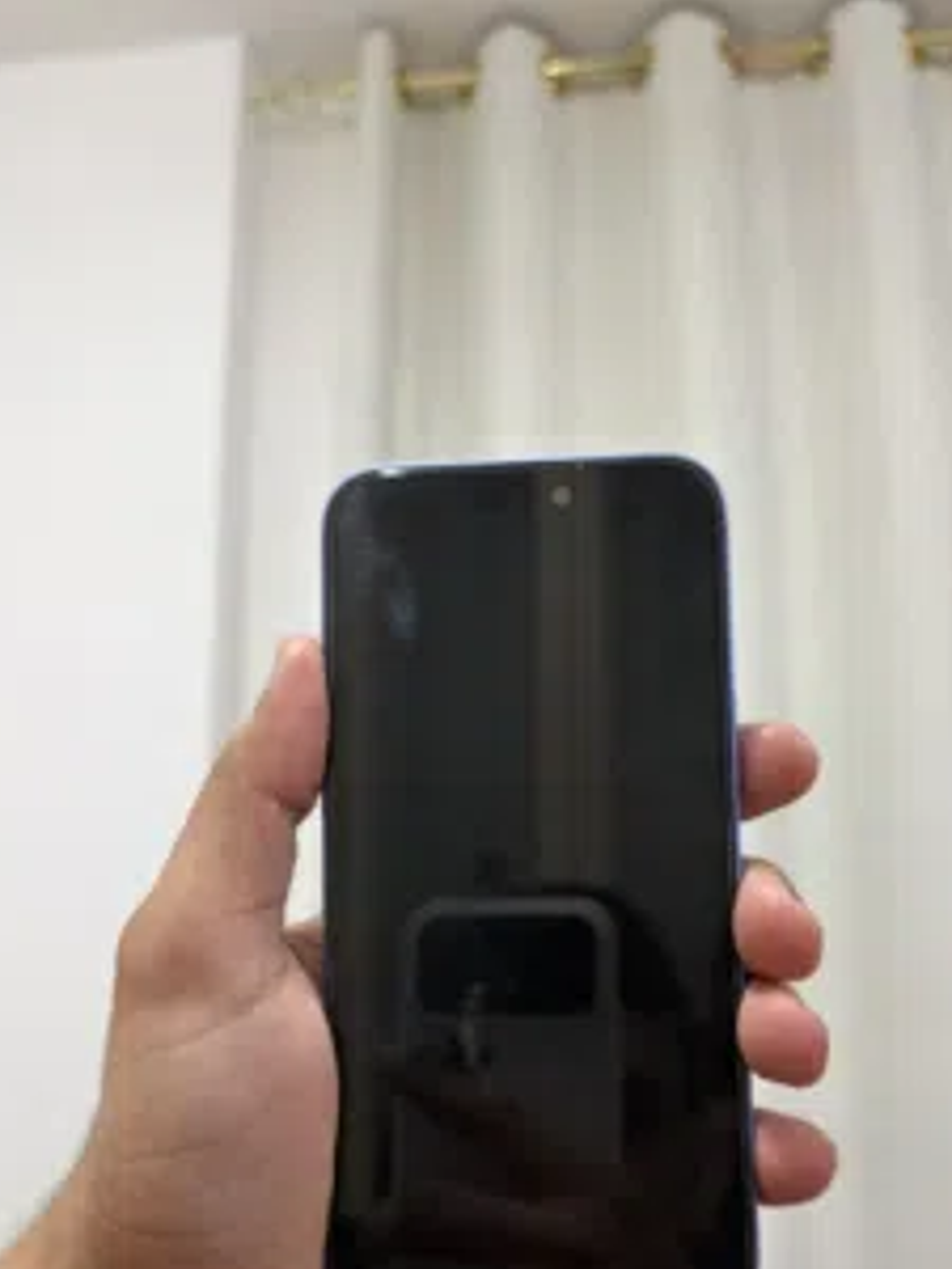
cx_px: 516
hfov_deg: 44.1
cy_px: 842
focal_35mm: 32
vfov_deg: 55.7
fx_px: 1173
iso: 200
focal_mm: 6.76
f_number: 1.78
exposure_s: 1/50
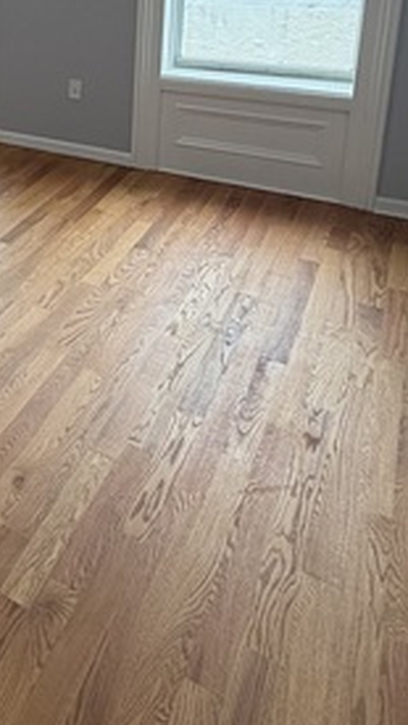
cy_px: 99
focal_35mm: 37
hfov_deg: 27.3
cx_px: -108
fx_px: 711
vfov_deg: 49.3
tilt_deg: -14.1
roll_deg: +1.5
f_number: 2.2
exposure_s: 1/120
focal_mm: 2.22
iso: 125
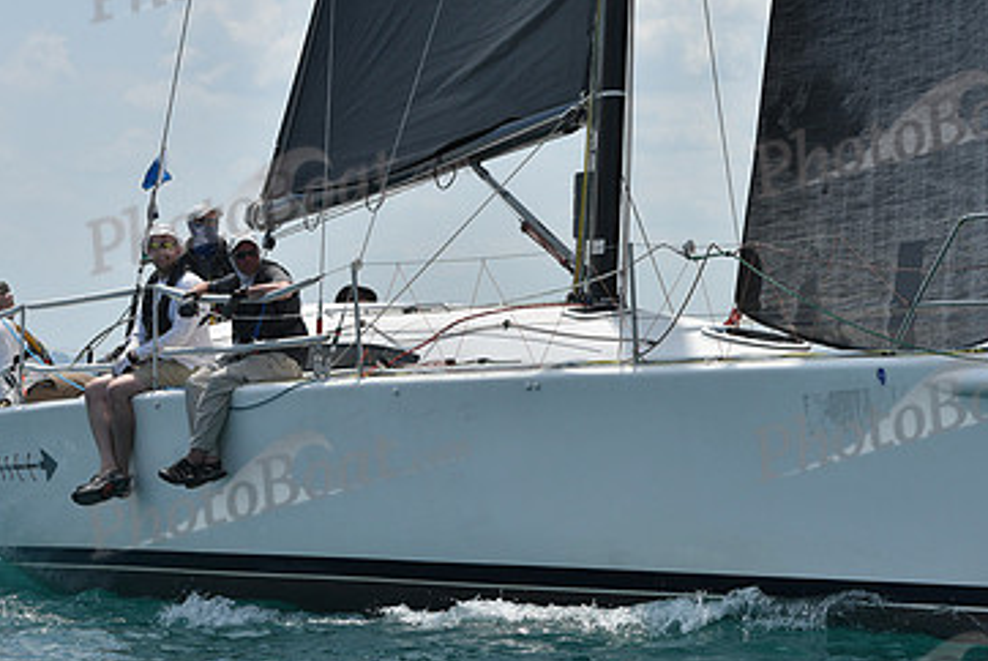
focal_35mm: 157
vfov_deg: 8.8
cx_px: 614
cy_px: 307
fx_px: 4312
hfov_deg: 13.1
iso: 250
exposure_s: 1/1250
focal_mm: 98
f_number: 9
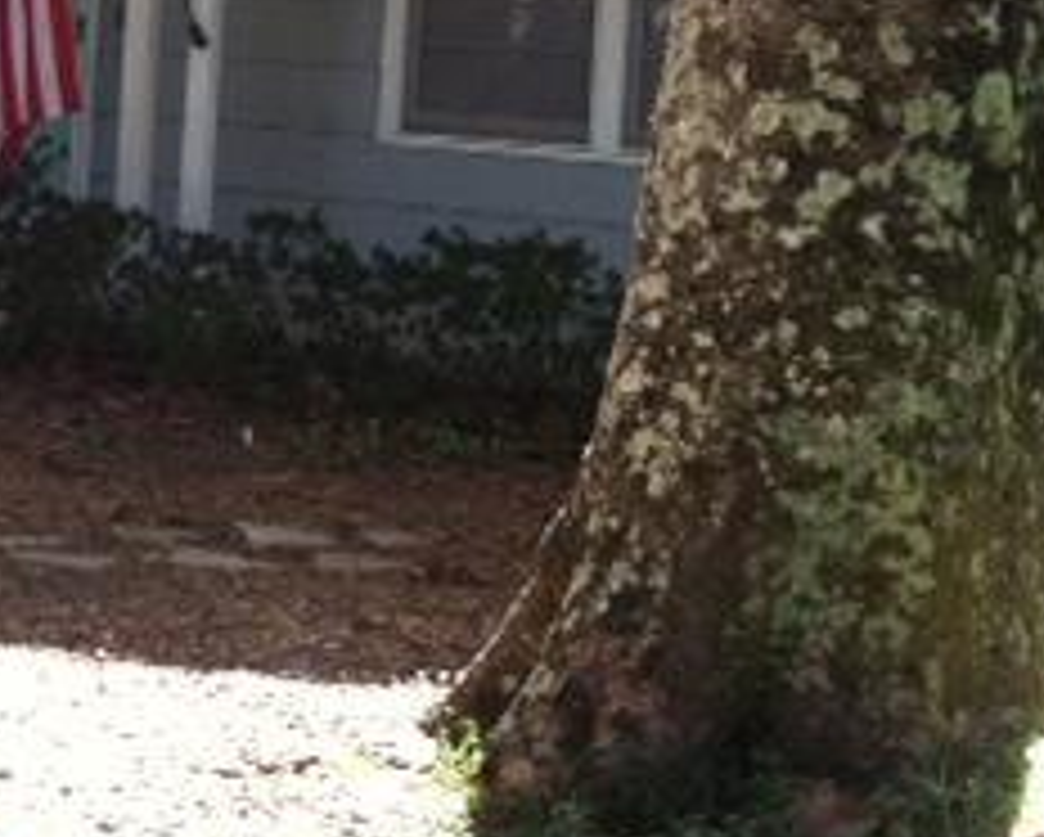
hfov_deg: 19.5
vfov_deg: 16.1
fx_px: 2907
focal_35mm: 94
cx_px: -108
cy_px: 18
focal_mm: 3.85
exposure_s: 1/120
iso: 125
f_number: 2.8
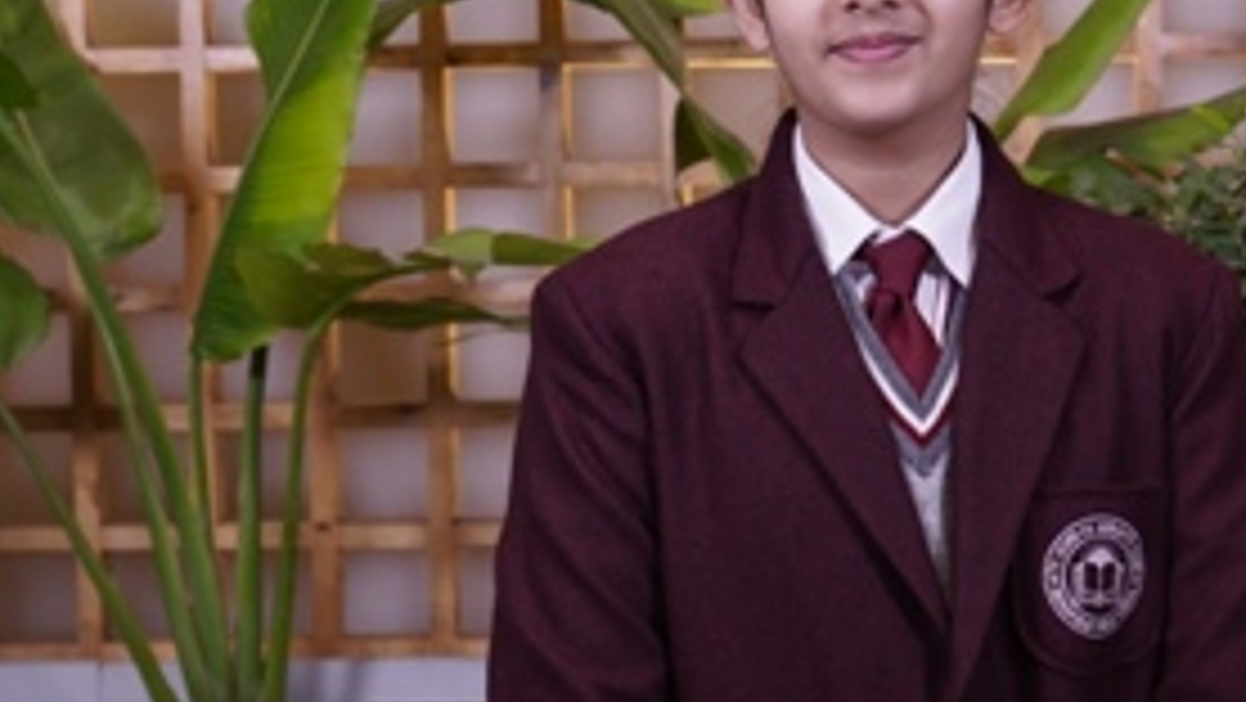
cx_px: 895
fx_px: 2743
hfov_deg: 25.4
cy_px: 335
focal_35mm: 83
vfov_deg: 14.6
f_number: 5
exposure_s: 1/125
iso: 640
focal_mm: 33
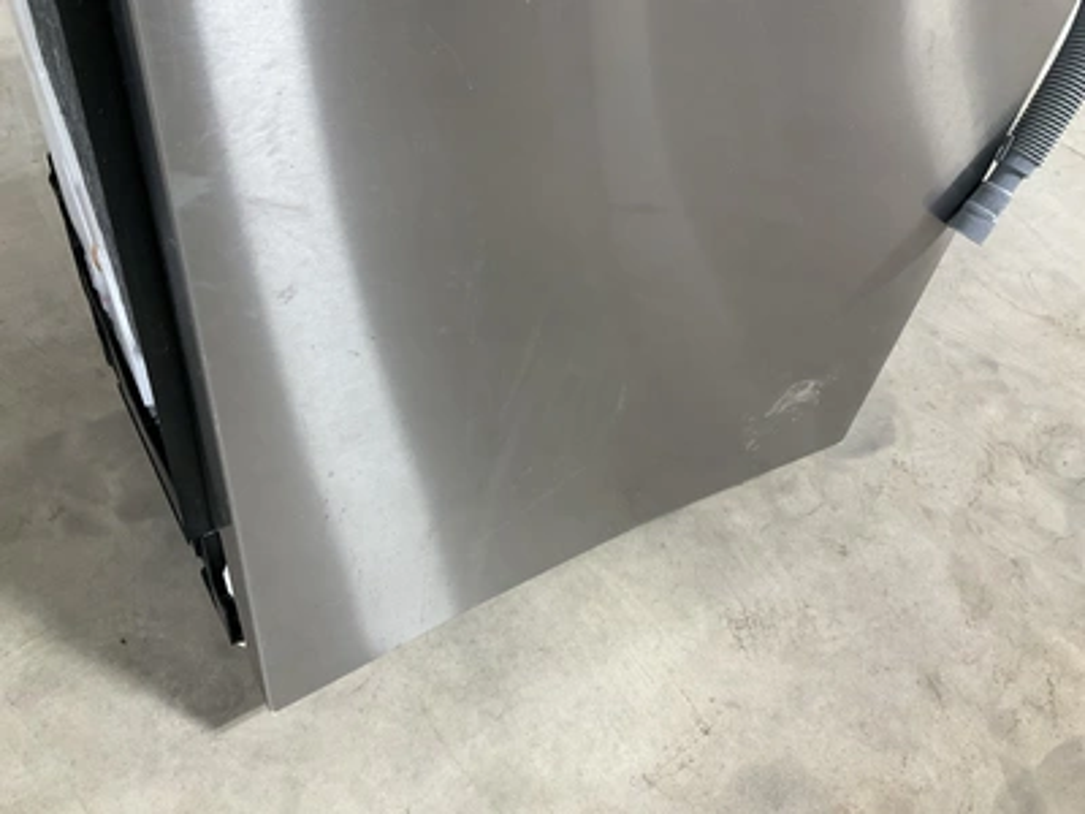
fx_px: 909
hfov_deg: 61.7
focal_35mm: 29
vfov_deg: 48.2
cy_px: 407
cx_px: 542
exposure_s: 1/60
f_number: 1.8
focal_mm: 3
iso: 160
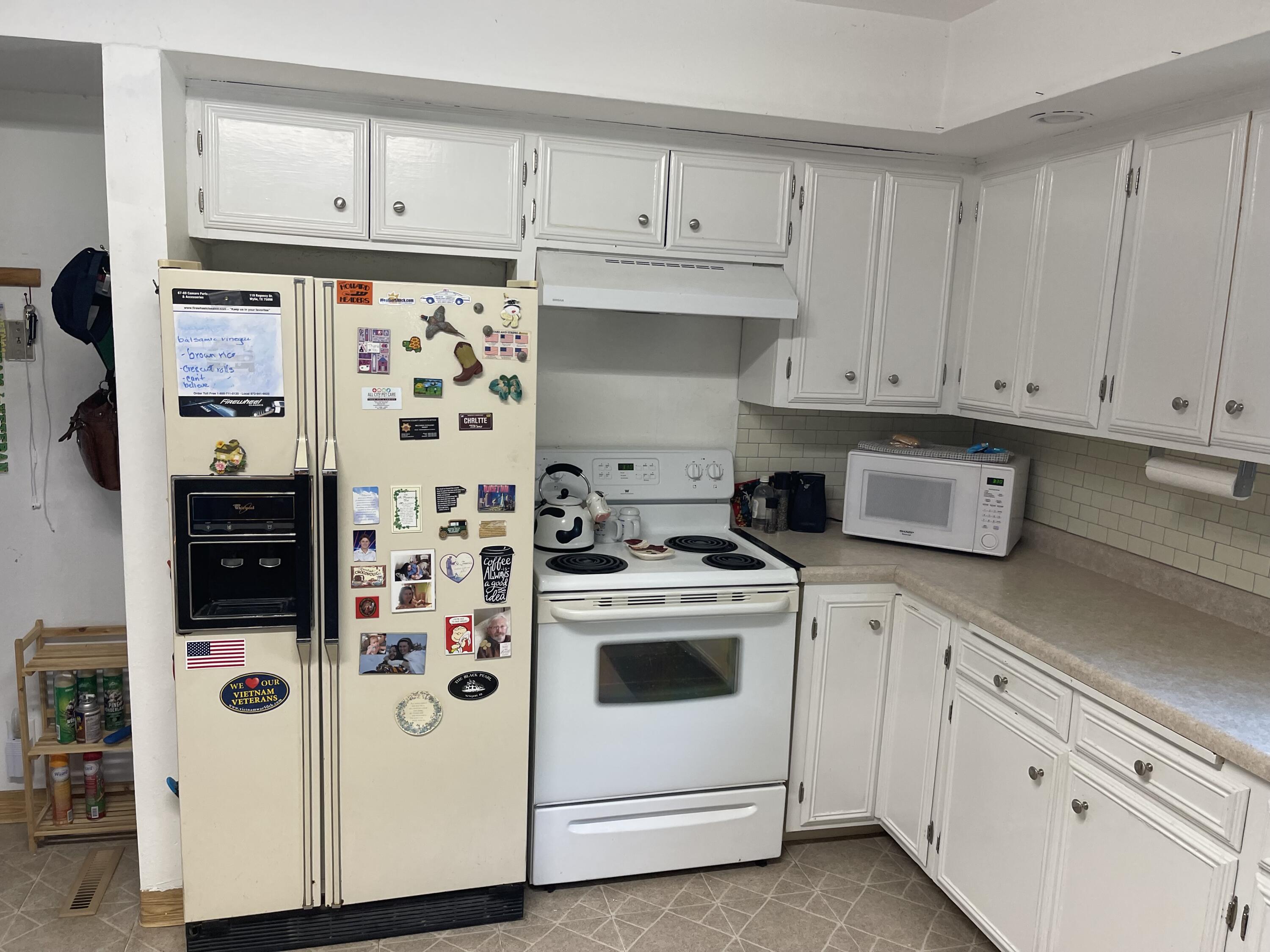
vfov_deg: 54.9
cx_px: 635
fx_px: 917
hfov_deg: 69.4
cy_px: 476
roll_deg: +0.5
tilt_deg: -10.1
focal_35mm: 25
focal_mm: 5.1
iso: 100
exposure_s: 1/120
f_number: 1.6
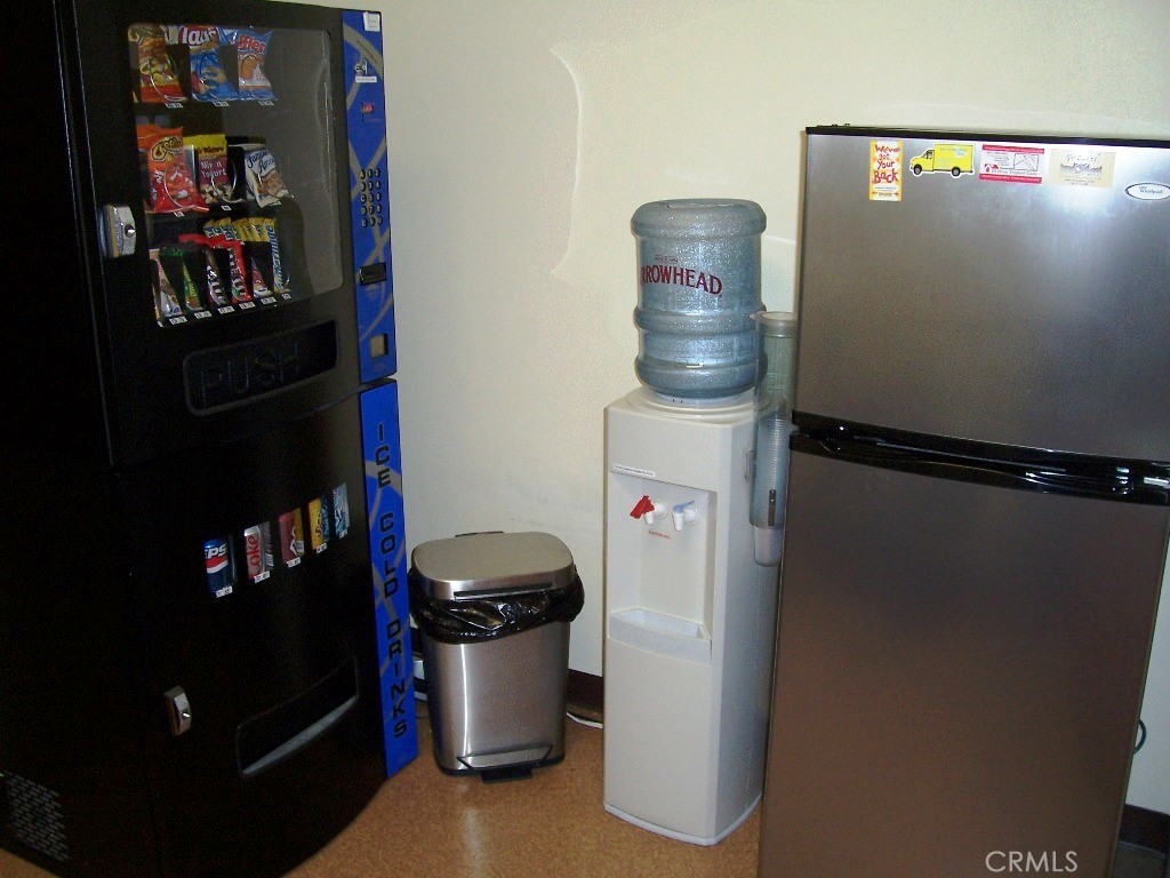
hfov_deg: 54.0
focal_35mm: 34
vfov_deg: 41.8
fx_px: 1149
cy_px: 439
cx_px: 585
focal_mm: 5.6
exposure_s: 1/60
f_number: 2.7
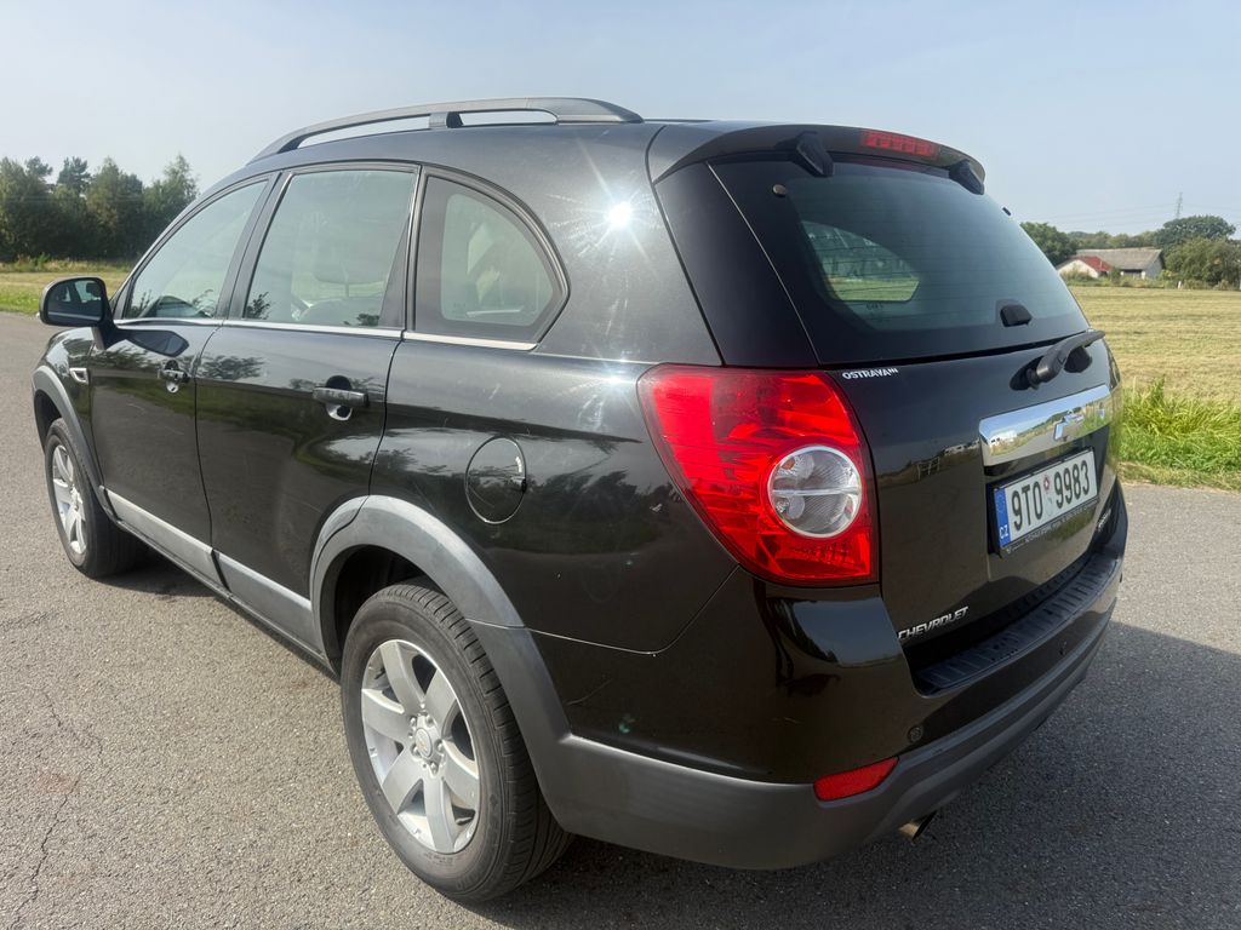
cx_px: 620
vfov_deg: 56.8
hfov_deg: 71.6
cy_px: 465
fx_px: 860
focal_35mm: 24
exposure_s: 1/2703
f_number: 1.78
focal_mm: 6.76
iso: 80
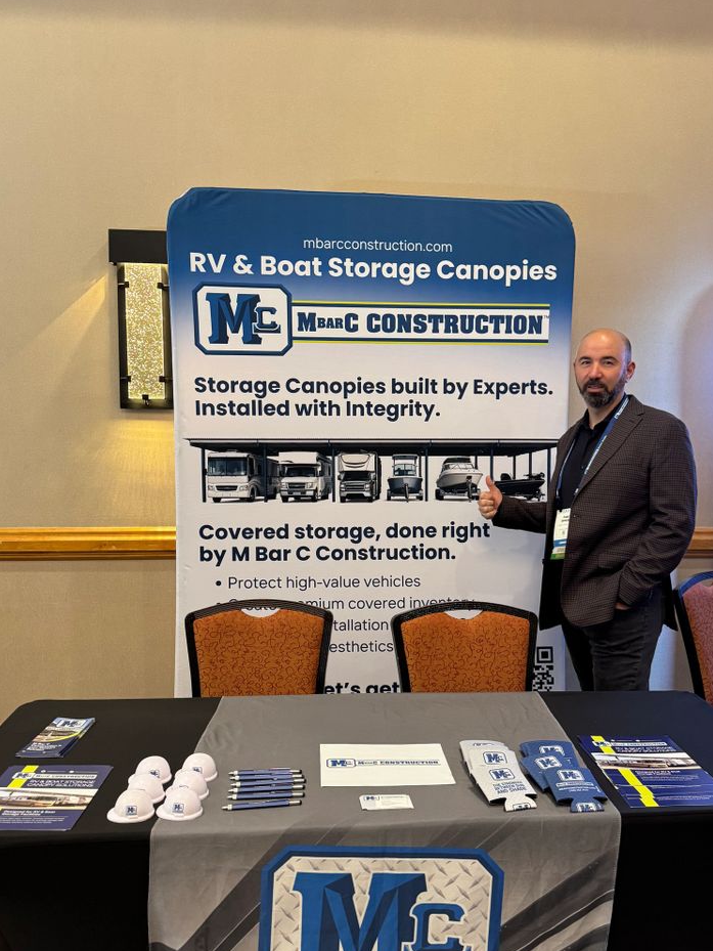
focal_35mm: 31
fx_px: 851
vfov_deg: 58.3
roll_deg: -0.7
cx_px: 377
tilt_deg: -4.7
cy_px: 480
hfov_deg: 45.4
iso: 320
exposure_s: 1/60
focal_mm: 6.76
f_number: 1.78
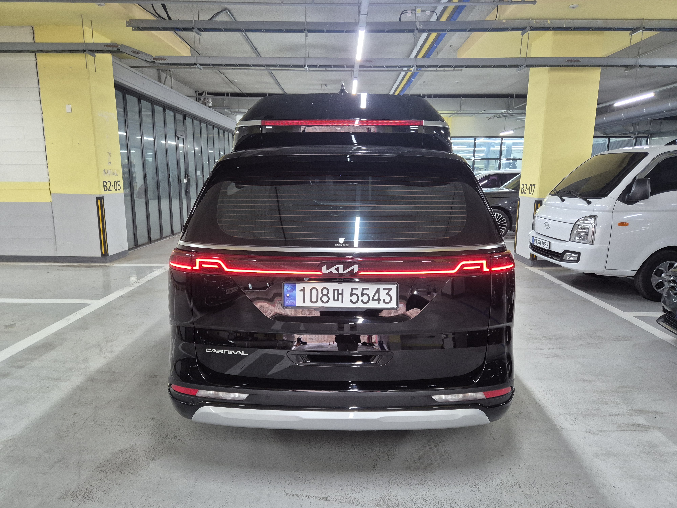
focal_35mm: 23
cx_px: 338
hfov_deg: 73.9
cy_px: 254
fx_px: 450
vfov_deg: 58.9
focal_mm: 5.4
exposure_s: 1/120
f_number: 1.8
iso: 800
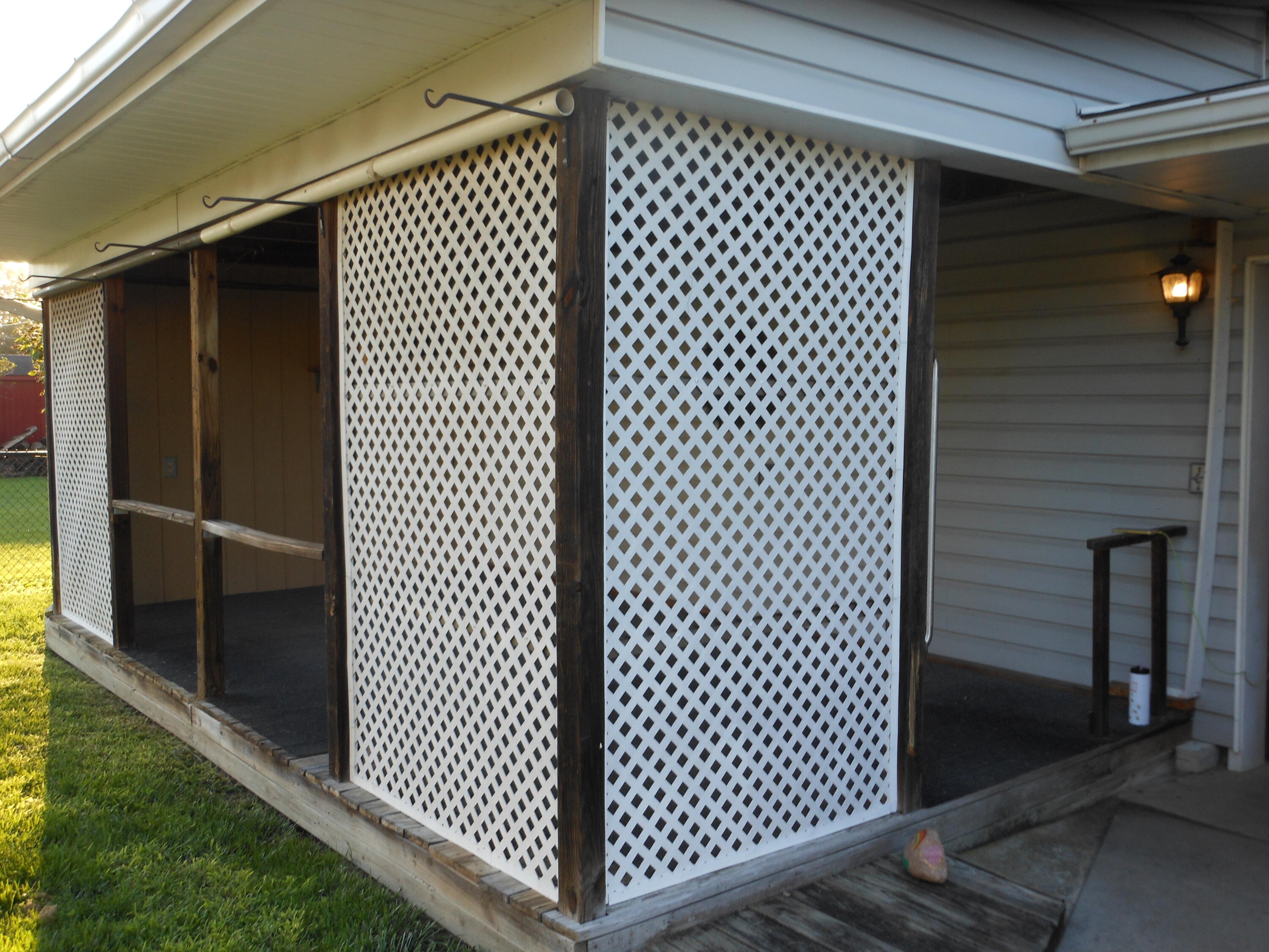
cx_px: 634
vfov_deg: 42.9
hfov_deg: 55.4
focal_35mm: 33
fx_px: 1210
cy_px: 476
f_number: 4
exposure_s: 1/50
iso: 80
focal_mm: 5.9
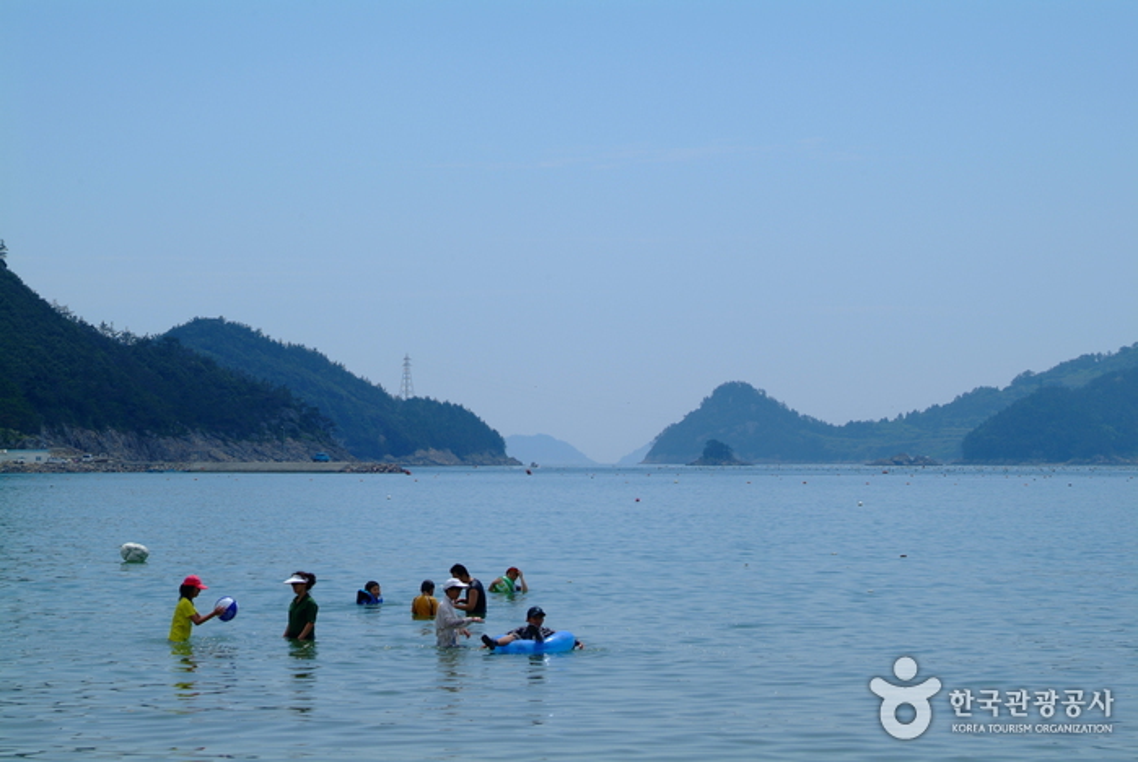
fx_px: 3133
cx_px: 569
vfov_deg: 13.9
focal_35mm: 99
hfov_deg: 20.6
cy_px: 381
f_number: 9.5
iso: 100
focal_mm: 66
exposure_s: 1/350
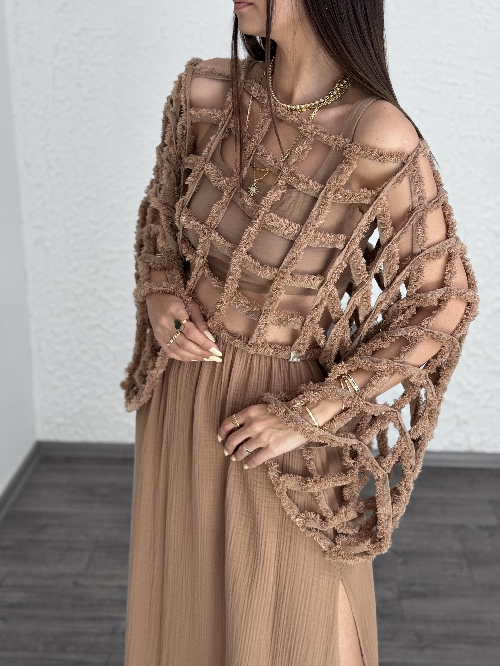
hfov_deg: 29.7
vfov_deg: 38.9
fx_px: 944
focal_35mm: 49
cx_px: 253
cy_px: 329
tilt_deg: -16.6
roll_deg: -0.3
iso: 64
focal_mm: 6.76
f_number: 1.78
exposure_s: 1/121
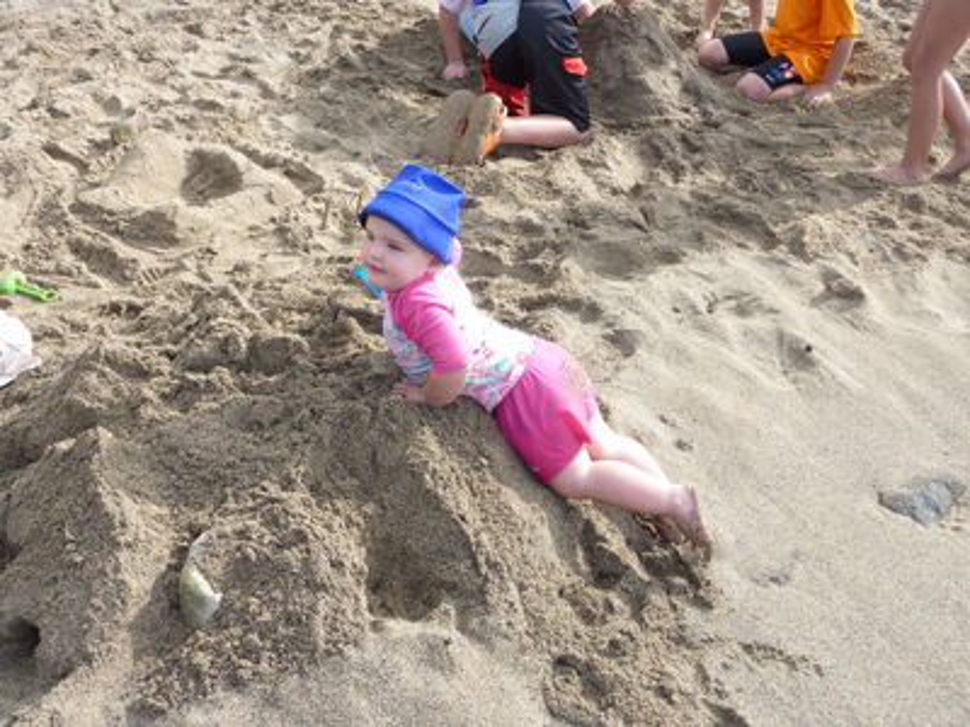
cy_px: 364
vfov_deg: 34.3
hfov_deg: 44.8
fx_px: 1177
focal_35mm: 42
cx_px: 485
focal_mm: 6.9
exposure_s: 1/250
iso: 80
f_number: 4
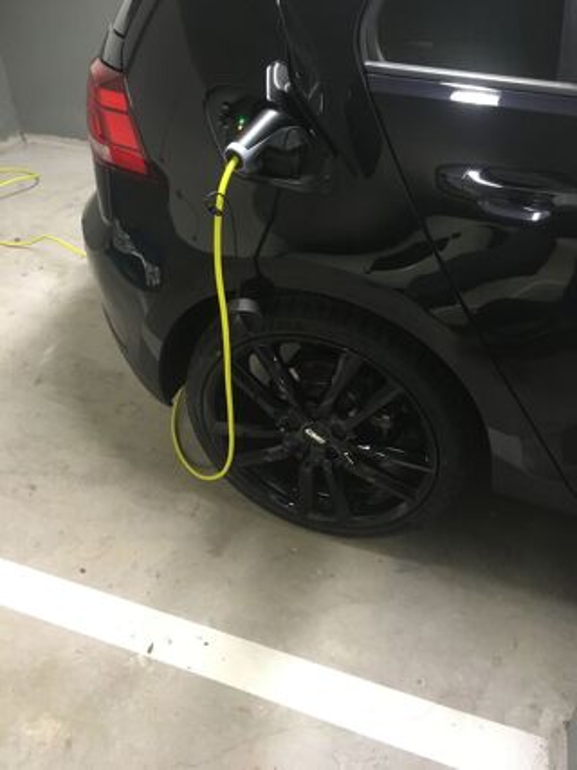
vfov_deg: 61.7
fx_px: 645
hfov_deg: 48.2
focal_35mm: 29
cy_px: 385
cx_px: 288
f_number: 2.2
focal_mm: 4.15
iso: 200
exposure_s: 1/20
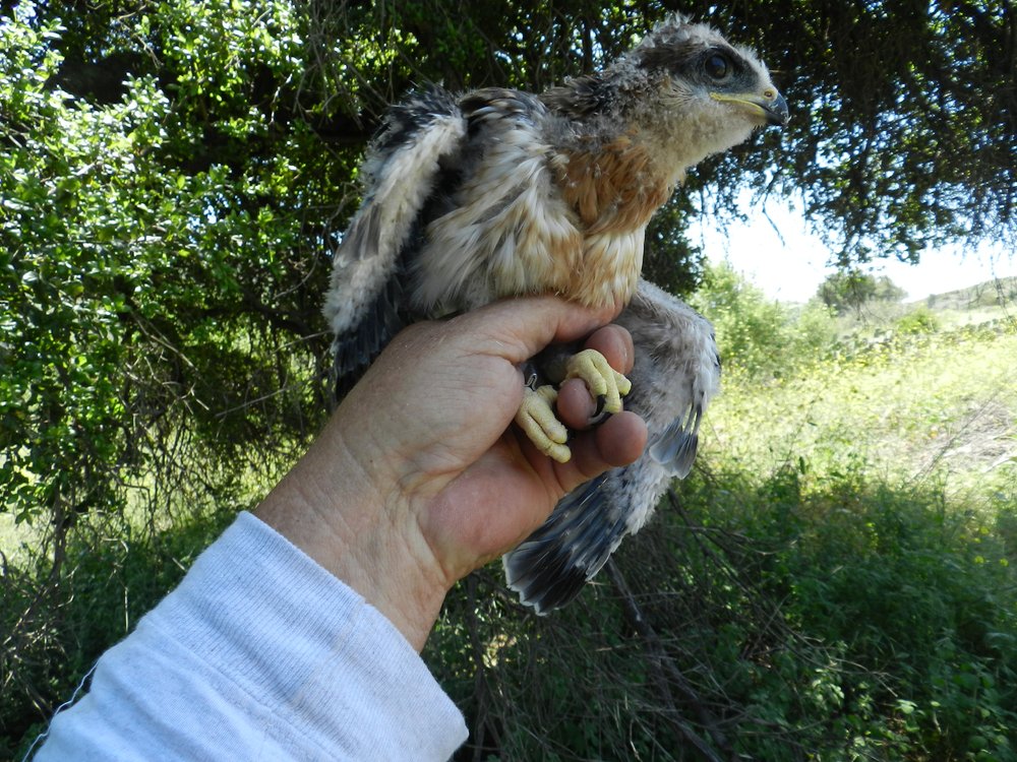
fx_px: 676
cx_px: 508
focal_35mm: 23
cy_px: 381
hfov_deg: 73.9
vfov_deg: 58.9
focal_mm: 4
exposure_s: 1/250
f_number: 3.4
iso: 160
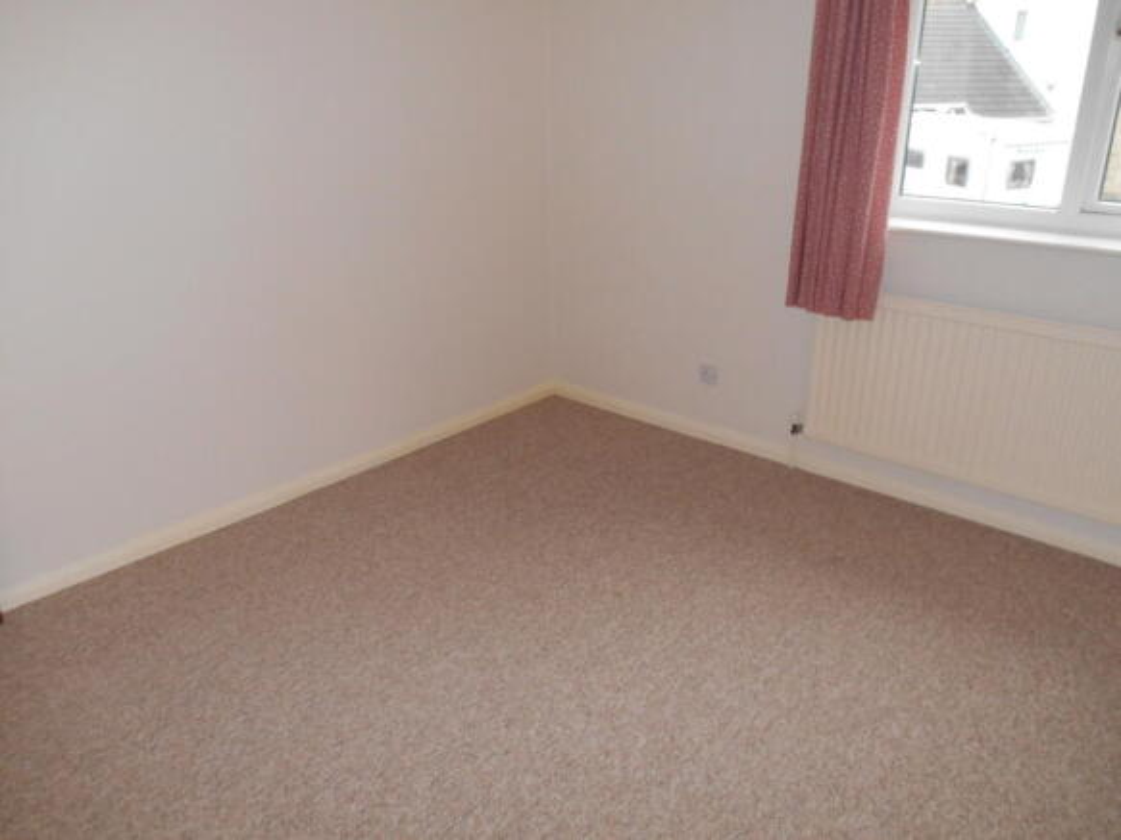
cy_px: 420
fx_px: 842
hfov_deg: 67.3
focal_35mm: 26
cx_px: 560
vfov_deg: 53.0
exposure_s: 1/25
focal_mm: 4.7
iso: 200
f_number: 3.4
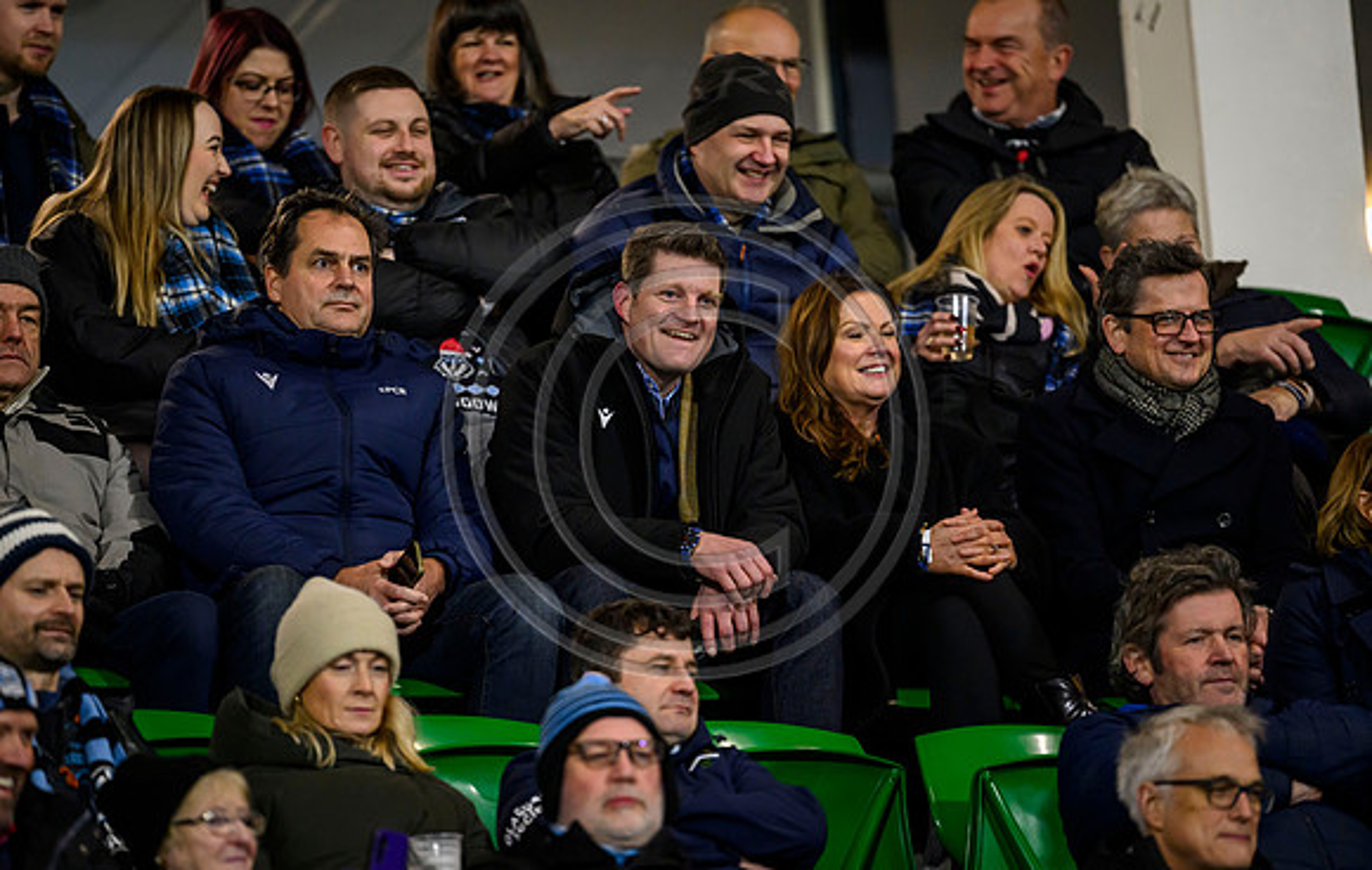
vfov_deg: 3.0
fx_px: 16605
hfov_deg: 4.7
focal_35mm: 442
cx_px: 684
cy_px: 498
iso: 4000
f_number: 3.2
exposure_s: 1/500
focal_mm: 400
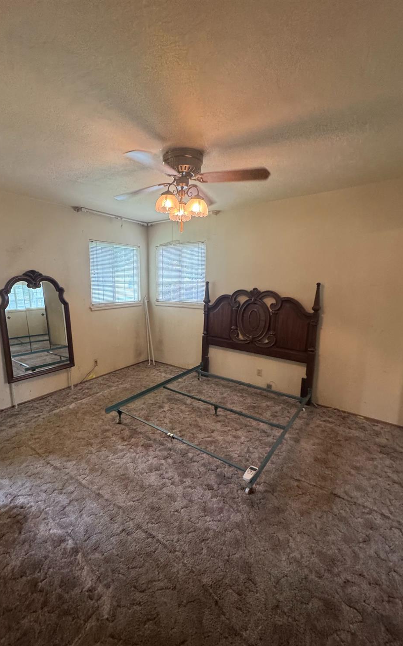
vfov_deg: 101.5
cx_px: 169
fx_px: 264
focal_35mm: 15
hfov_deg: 74.3
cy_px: 326
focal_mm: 2.22
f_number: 2.2
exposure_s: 1/120
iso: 320
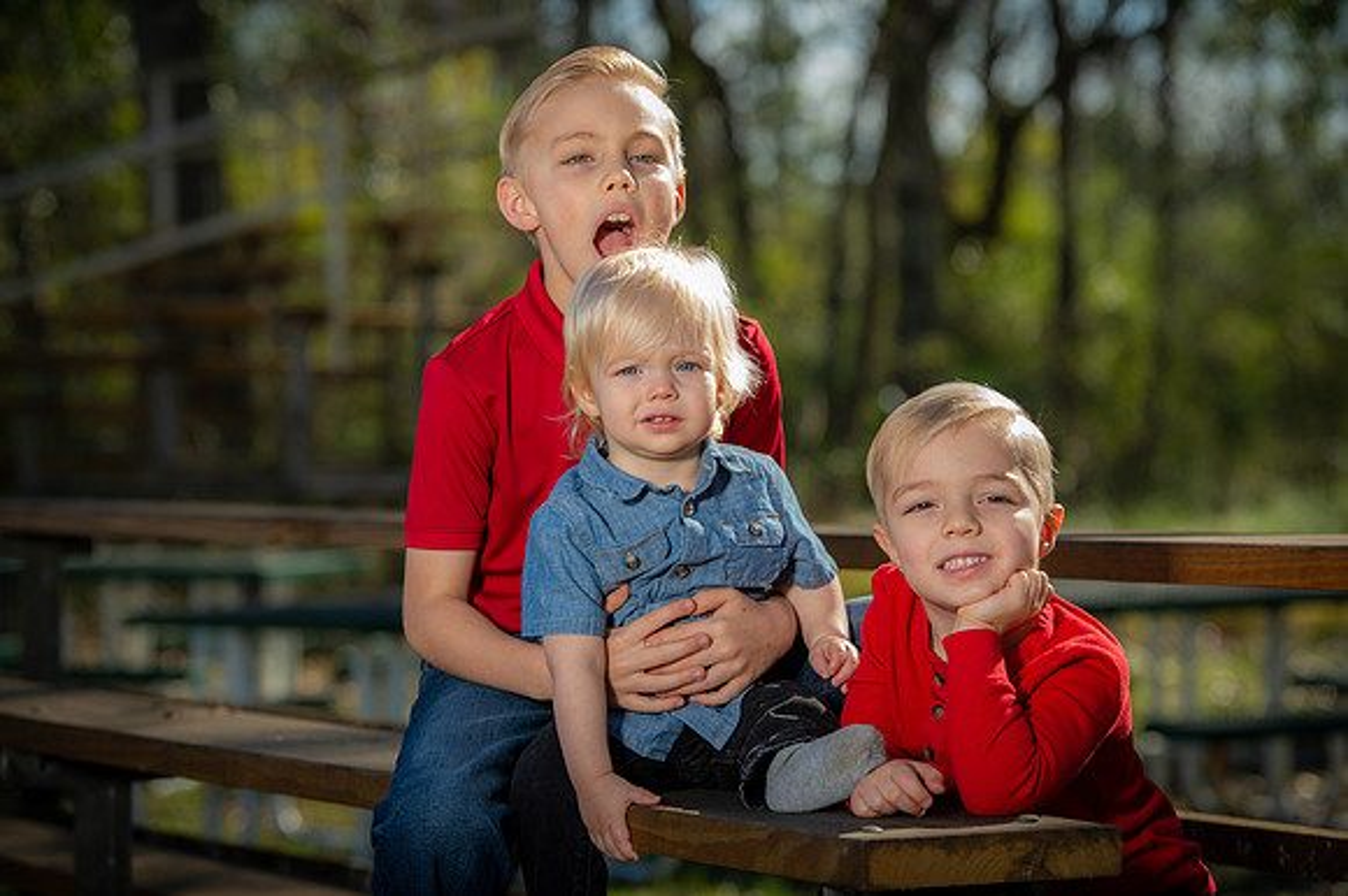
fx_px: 4191
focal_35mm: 112
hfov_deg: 18.3
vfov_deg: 12.2
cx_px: 674
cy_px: 448
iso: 50
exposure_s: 1/250
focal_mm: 112
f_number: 4.5
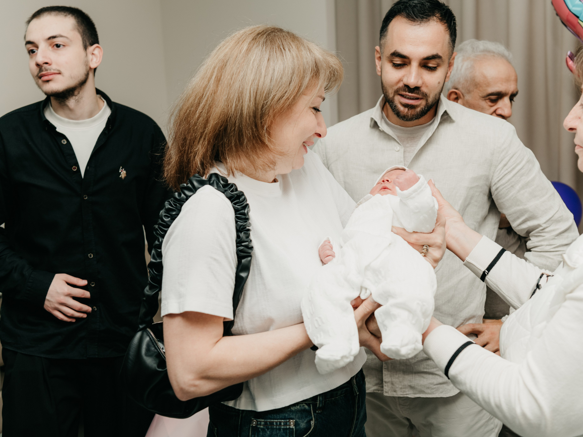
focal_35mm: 46
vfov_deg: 31.5
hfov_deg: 41.2
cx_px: 285
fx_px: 775
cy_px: 217
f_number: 4.5
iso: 250
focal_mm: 42
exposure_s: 1/160
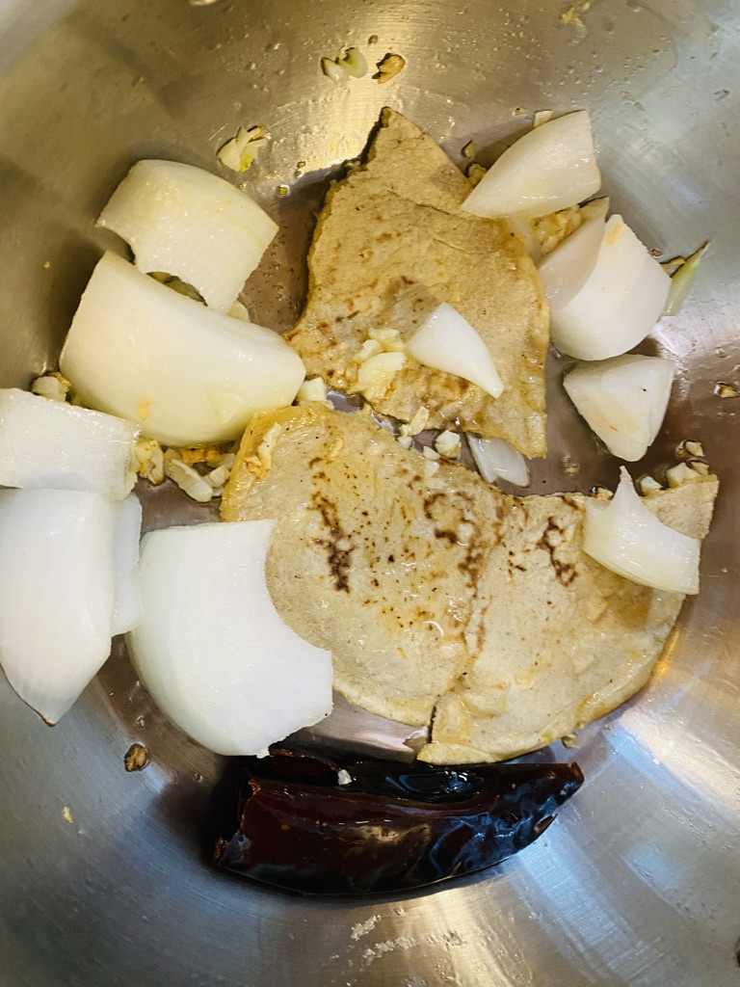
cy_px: 494
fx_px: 741
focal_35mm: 26
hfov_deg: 53.1
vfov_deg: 67.3
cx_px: 370
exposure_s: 1/40
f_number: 1.8
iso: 320
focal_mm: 4.25
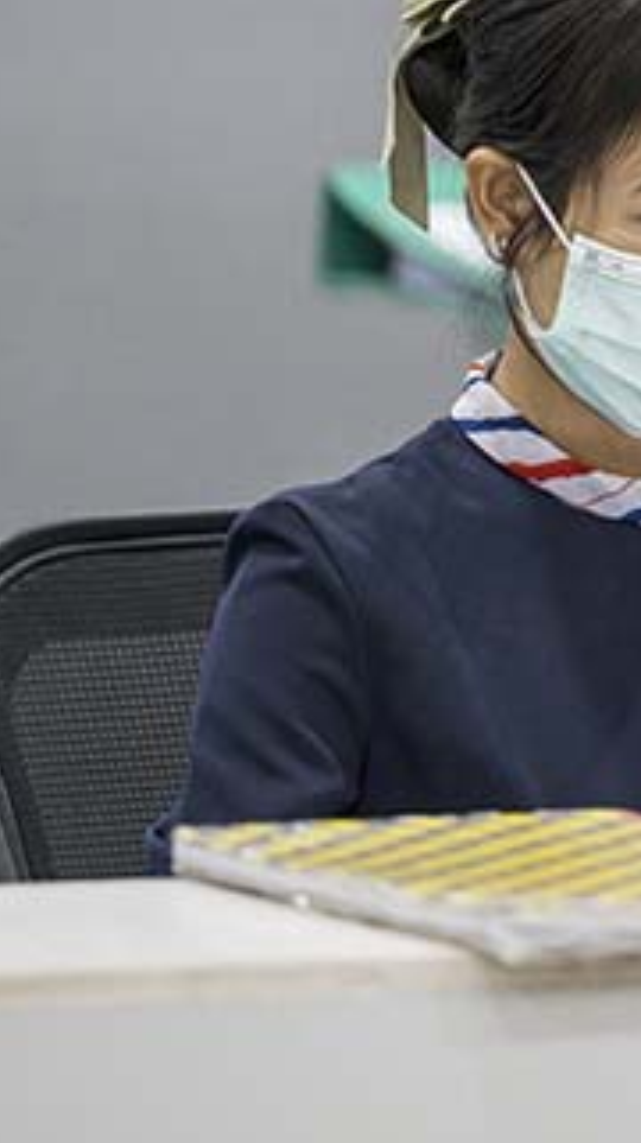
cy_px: 21
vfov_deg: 3.9
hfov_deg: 2.2
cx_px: 1282
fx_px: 16628
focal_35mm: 549
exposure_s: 1/200
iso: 1100
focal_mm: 175
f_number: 2.8
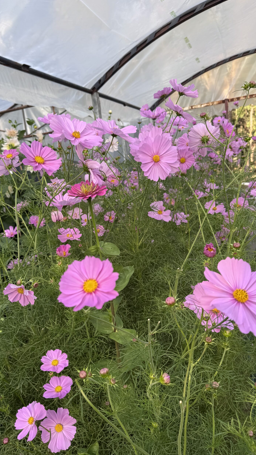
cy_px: 229
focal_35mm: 27
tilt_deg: -10.2
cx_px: 119
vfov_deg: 69.9
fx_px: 326
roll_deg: +7.4
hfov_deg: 42.9
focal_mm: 6.76
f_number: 1.78
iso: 80
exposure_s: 1/518
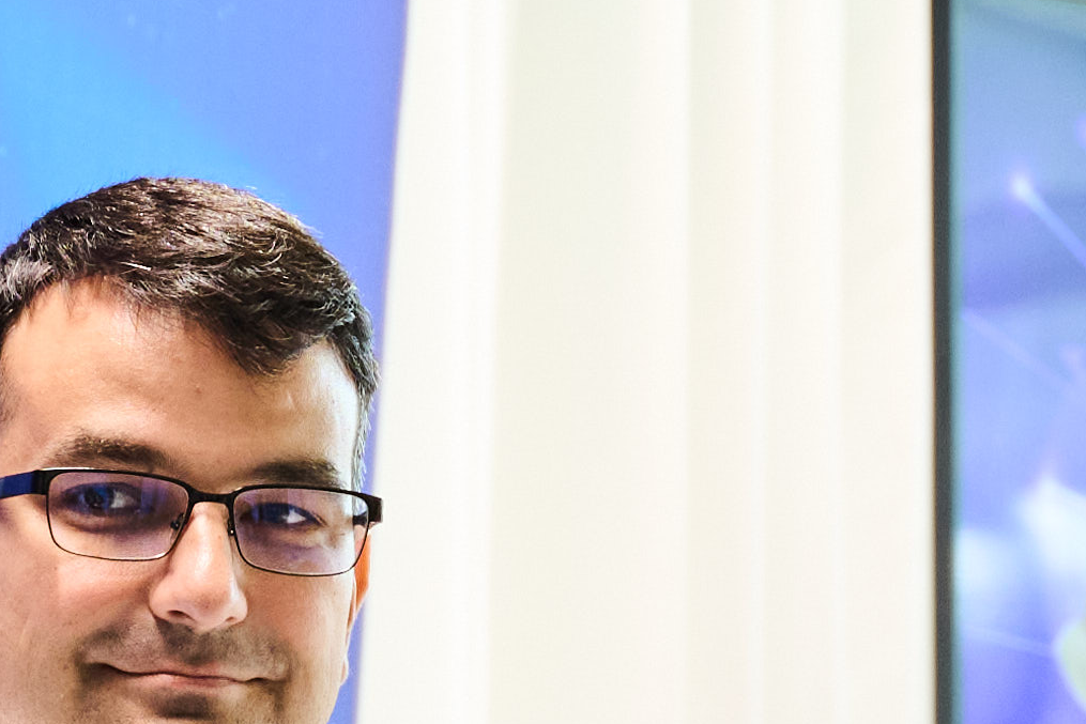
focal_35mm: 274
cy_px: 1062
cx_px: 186
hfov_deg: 7.5
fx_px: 8266
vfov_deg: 5.0
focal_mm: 46
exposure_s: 1/125
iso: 1000
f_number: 2.8
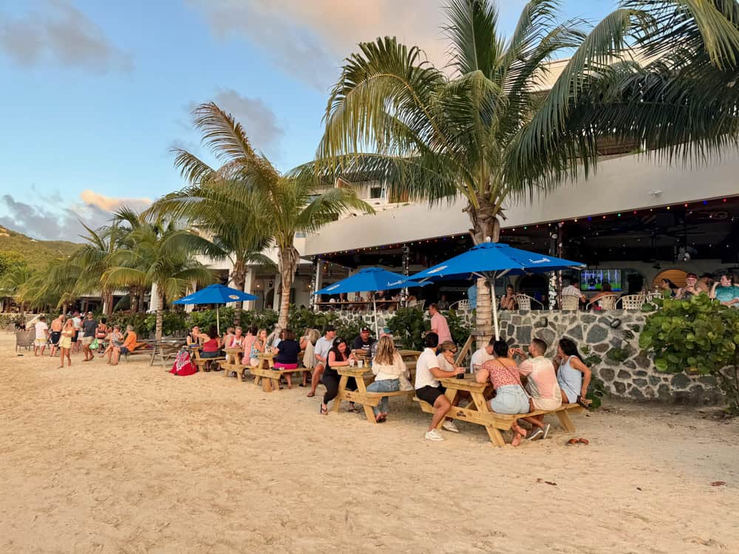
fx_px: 512
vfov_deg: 56.8
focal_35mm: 24
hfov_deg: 71.6
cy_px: 277
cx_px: 370
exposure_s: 1/404
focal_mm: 6.9
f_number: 1.8
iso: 80
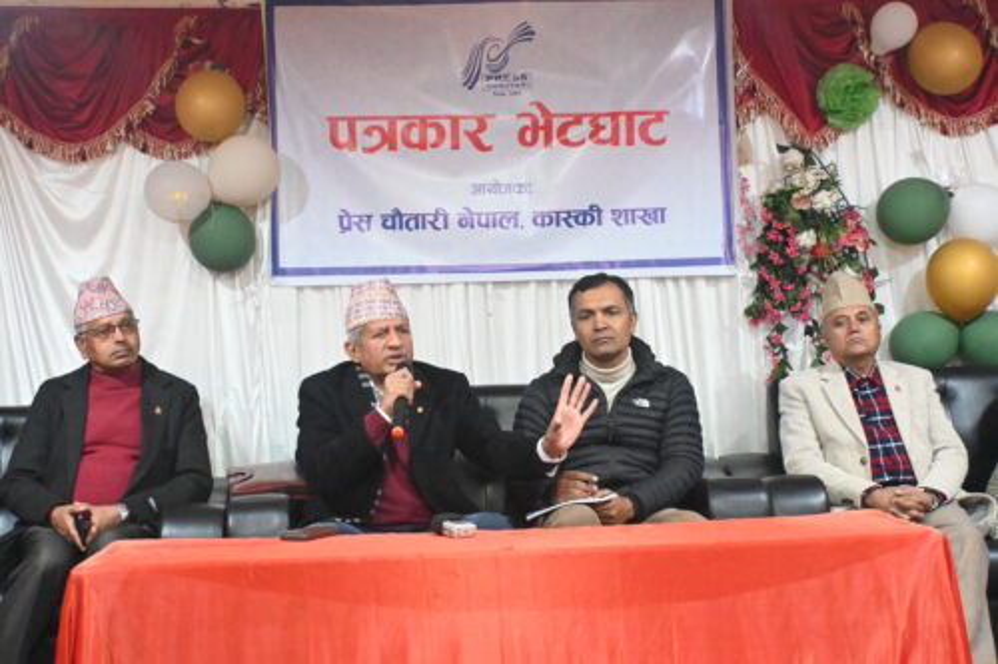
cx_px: 499
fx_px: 1351
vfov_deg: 27.6
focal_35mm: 49
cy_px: 332
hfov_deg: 40.5
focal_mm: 32.5
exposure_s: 1/50
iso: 12800
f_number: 5
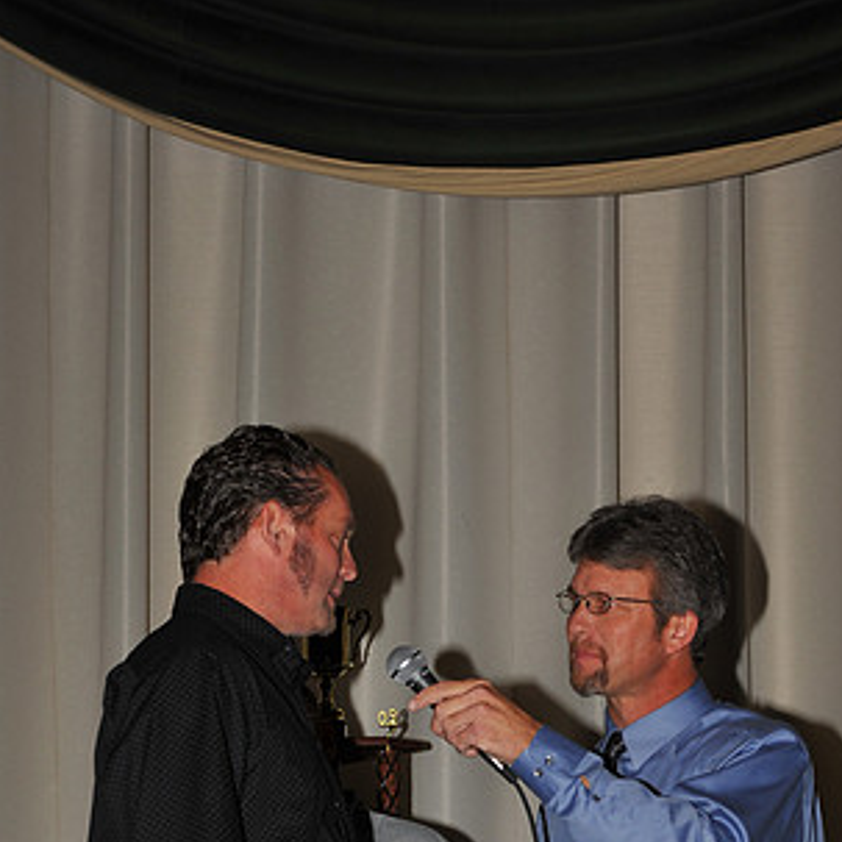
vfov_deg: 15.1
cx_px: 353
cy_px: 803
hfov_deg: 15.3
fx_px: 3137
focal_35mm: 114
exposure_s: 1/250
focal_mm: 70
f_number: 8
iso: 250
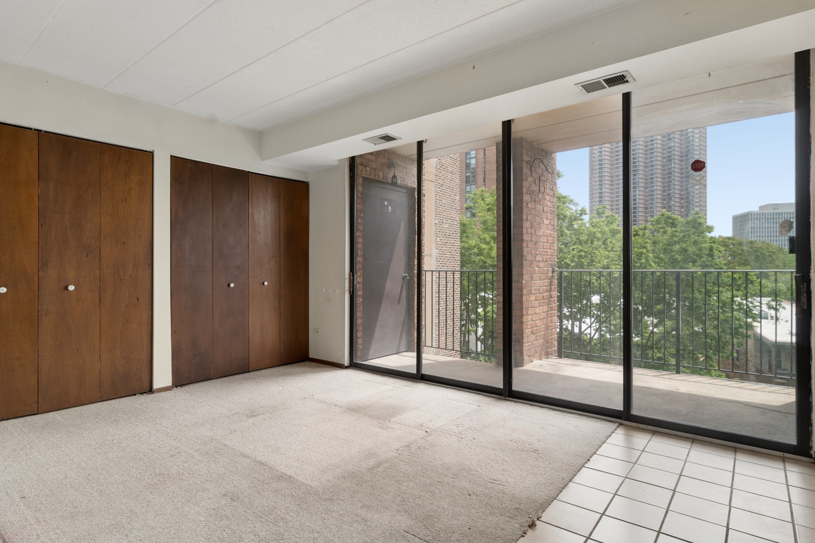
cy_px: 272
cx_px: 408
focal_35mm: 18
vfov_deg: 67.4
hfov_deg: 90.0
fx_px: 407
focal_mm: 12
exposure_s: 1/80
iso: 200
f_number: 8
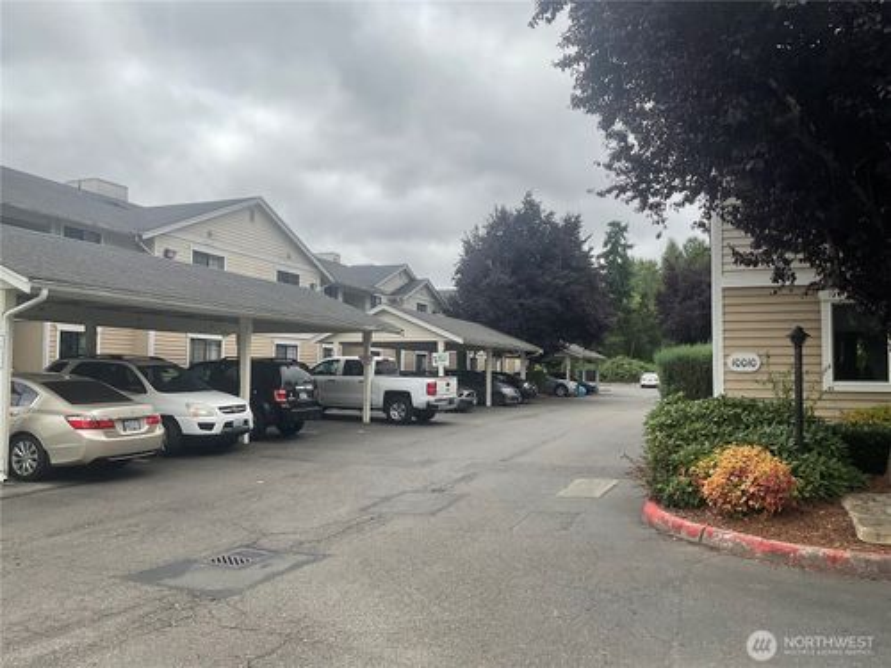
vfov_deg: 48.2
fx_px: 746
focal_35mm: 29
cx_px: 446
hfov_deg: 61.7
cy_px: 334
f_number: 1.8
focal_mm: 3
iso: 16
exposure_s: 1/1730
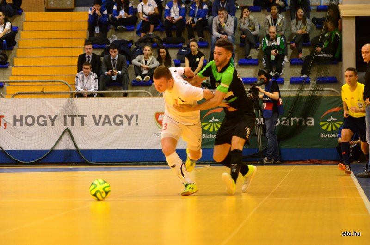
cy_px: 122
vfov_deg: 6.3
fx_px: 2231
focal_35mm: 218
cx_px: 185
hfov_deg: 9.5
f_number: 4.8
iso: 3200
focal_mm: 145
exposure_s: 1/320
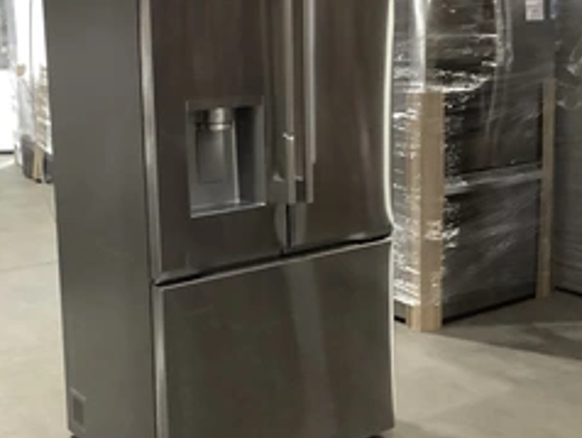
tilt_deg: -8.8
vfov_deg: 28.0
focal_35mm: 52
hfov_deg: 36.5
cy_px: 169
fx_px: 875
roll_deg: +1.2
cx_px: 203
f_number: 2.4
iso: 320
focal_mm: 3.3
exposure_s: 1/40
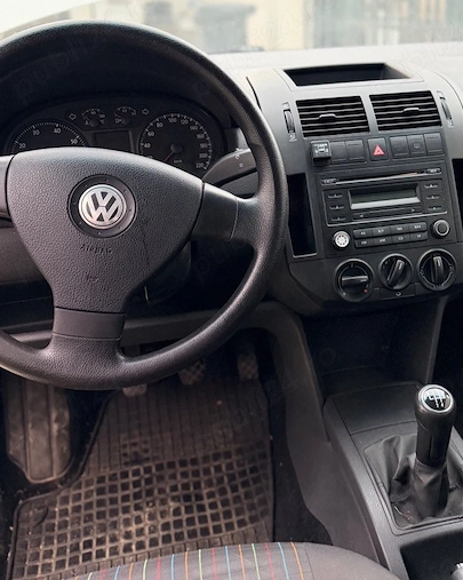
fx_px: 634
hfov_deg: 39.6
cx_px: 309
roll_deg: +0.8
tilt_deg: -21.0
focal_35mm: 37
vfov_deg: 49.0
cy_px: 249
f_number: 1.78
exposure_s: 1/60
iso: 320
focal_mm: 6.76
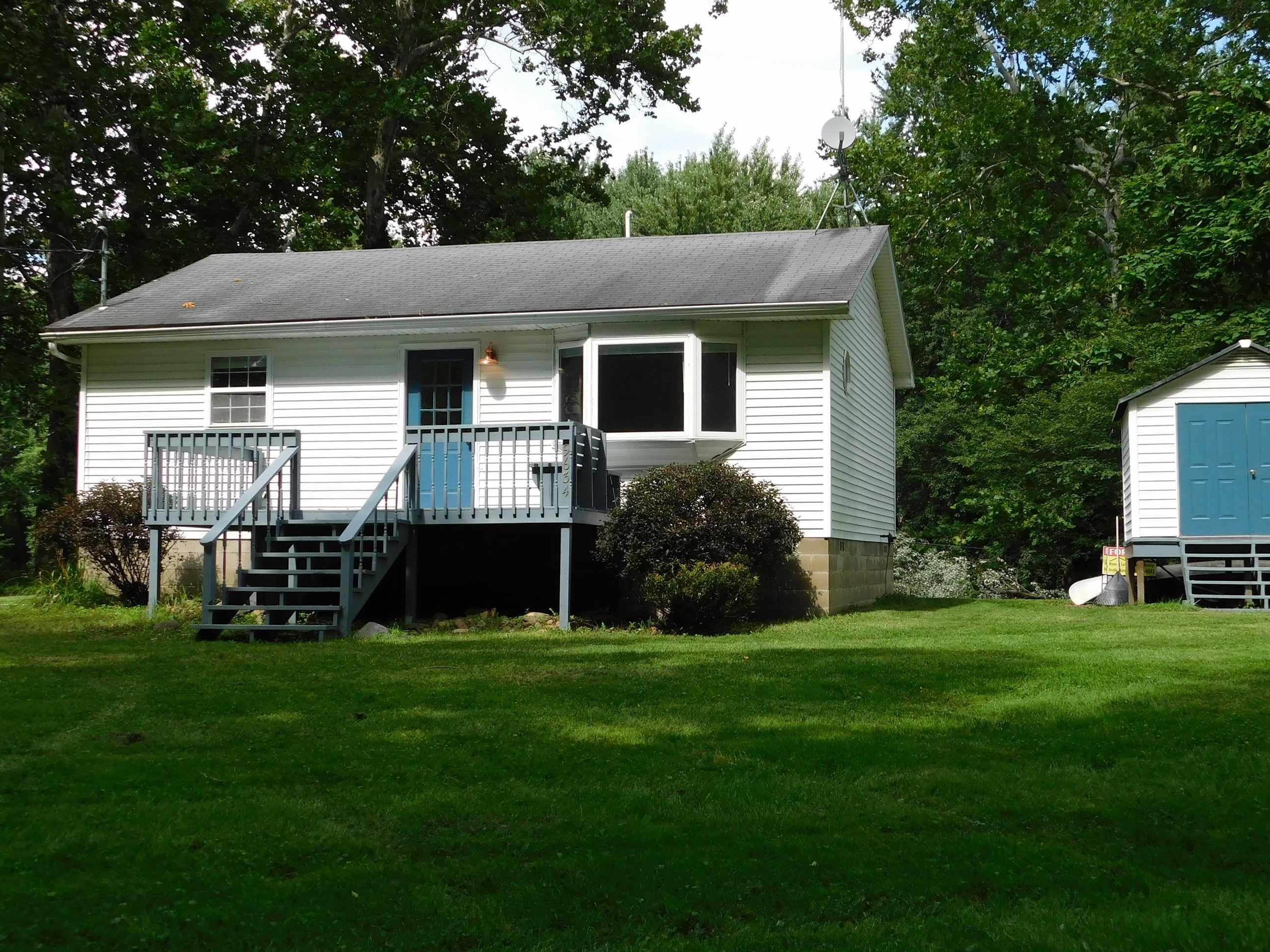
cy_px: 451
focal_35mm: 43
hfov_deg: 43.8
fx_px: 1578
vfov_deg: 33.6
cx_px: 693
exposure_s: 1/640
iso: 125
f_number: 3.5
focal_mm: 6.3
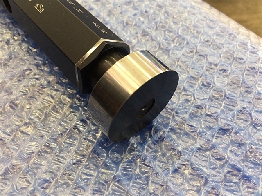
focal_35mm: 29
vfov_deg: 48.2
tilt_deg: -57.0
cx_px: 131
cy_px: 98
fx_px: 219
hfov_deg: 61.7
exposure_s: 1/30
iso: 50
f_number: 2.2
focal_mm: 4.15
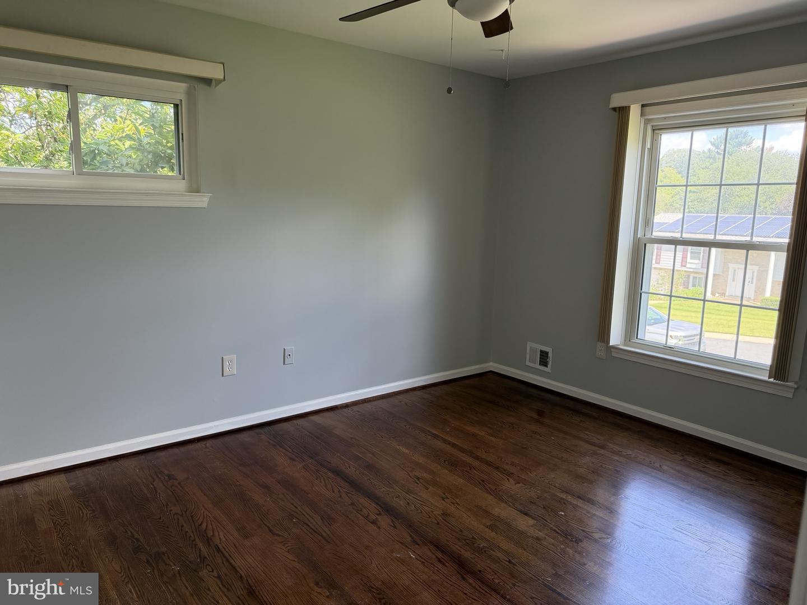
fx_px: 560
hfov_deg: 71.6
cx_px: 404
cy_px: 302
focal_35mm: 24
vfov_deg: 56.8
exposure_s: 1/198
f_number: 1.78
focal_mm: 6.76
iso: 200
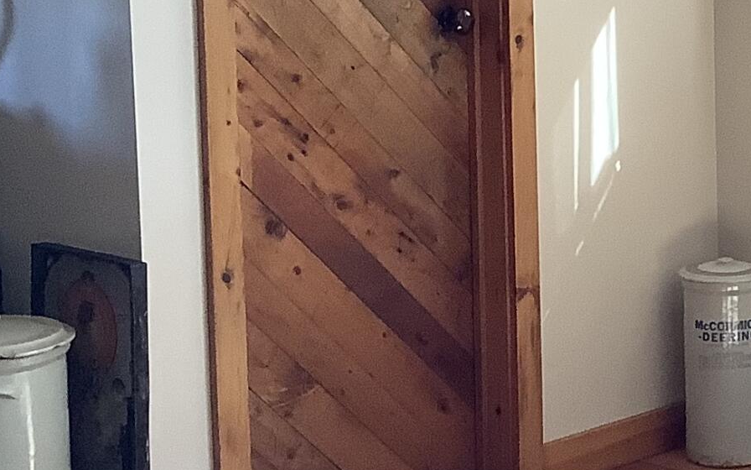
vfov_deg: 11.8
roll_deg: +0.2
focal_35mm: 110
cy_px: 43
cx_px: 743
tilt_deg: -6.6
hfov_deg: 18.5
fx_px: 2251
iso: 125
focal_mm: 3.3
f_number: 2.4
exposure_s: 1/60
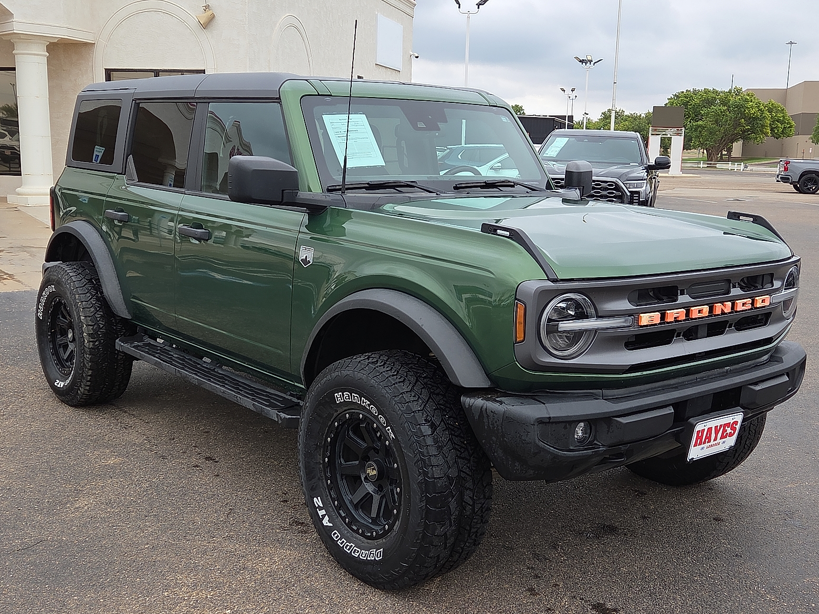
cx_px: 410
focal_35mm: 40
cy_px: 311
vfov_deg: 36.0
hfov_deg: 46.8
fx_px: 946
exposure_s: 1/1111
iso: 76
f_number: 1.8
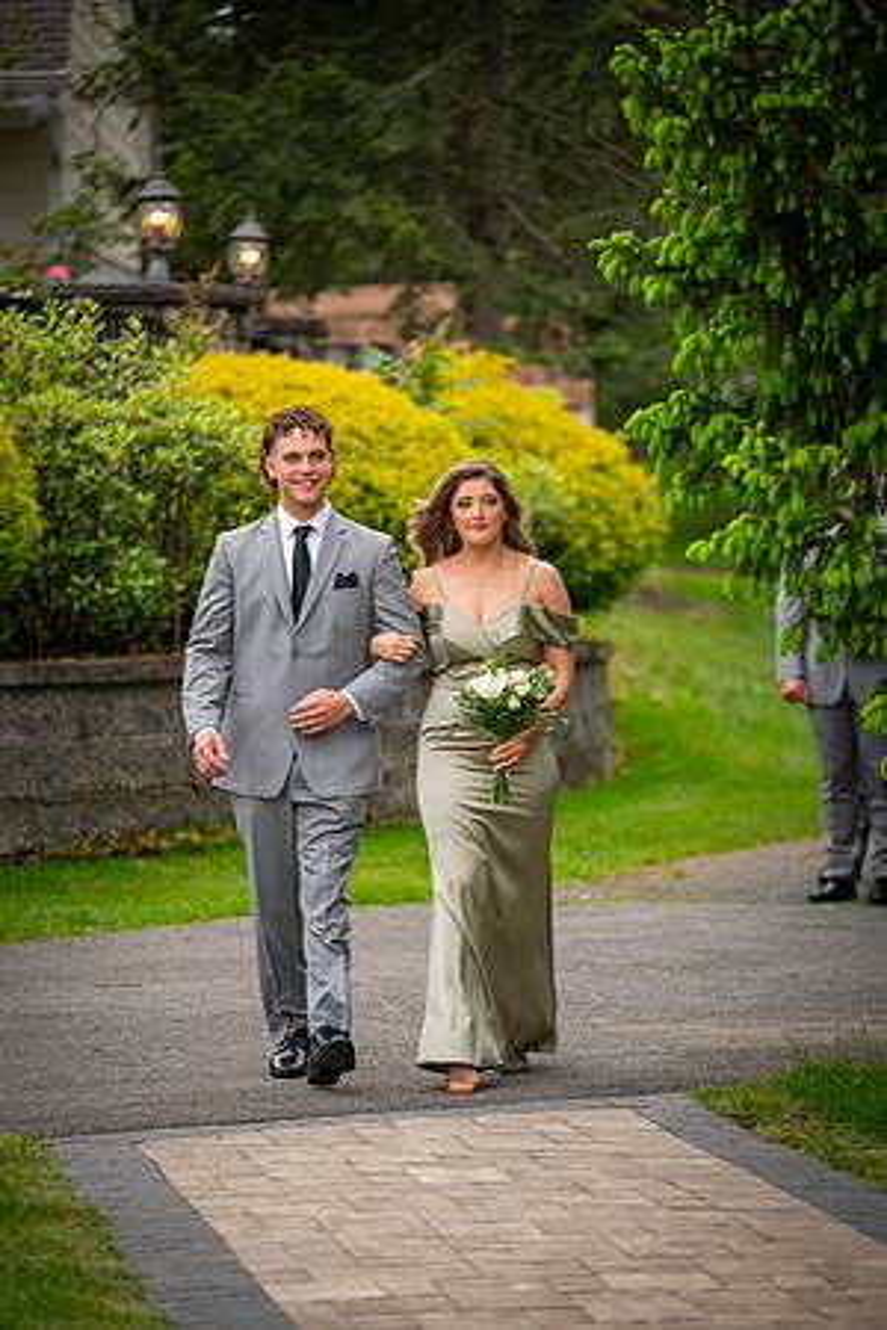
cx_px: 444
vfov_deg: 11.7
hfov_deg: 7.8
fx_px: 6467
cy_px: 665
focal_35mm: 175
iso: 100
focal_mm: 175
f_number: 2.8
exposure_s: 1/320
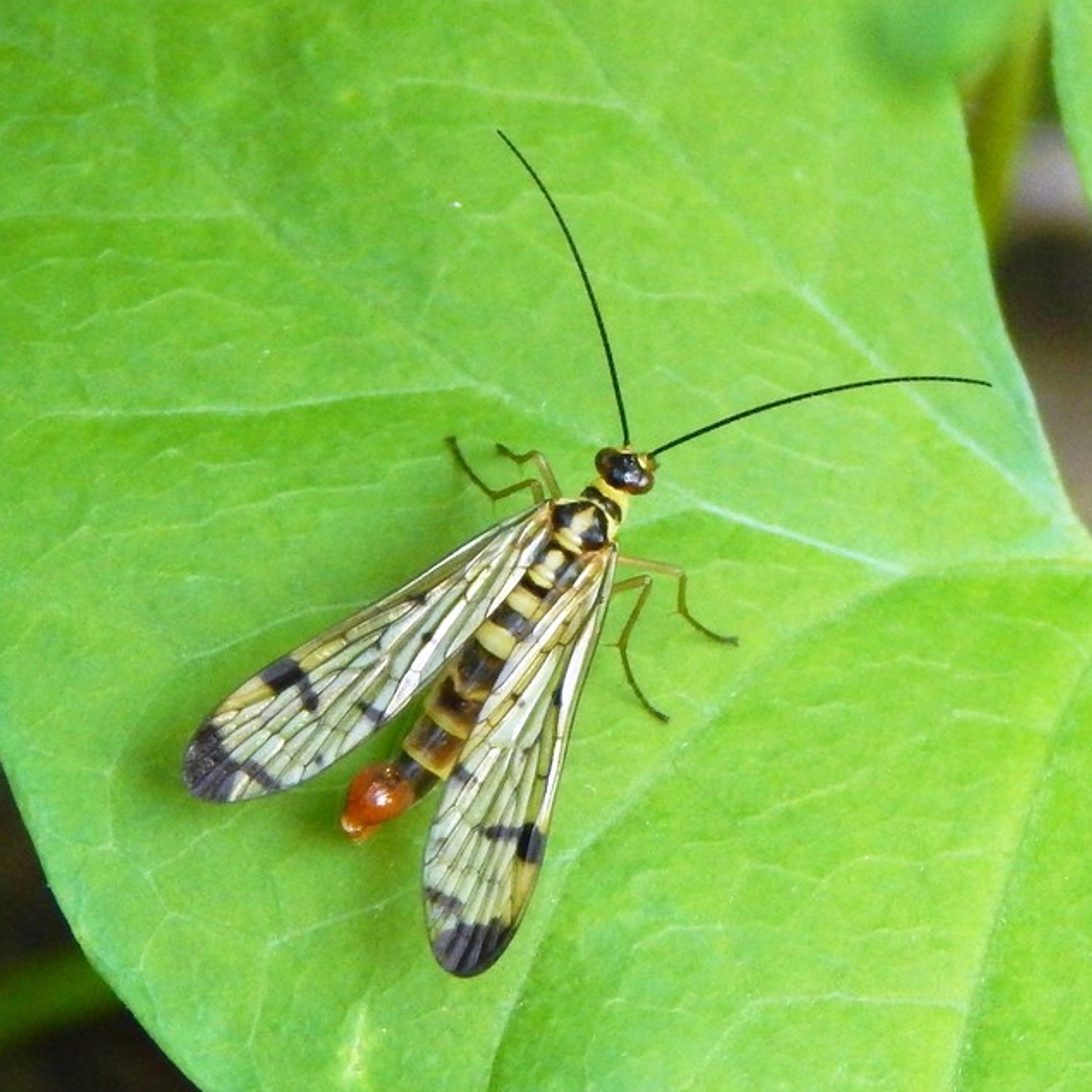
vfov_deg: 8.1
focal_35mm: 216
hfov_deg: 8.1
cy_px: 547
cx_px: 524
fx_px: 7709
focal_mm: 32.8
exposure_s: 1/125
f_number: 5.3
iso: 400
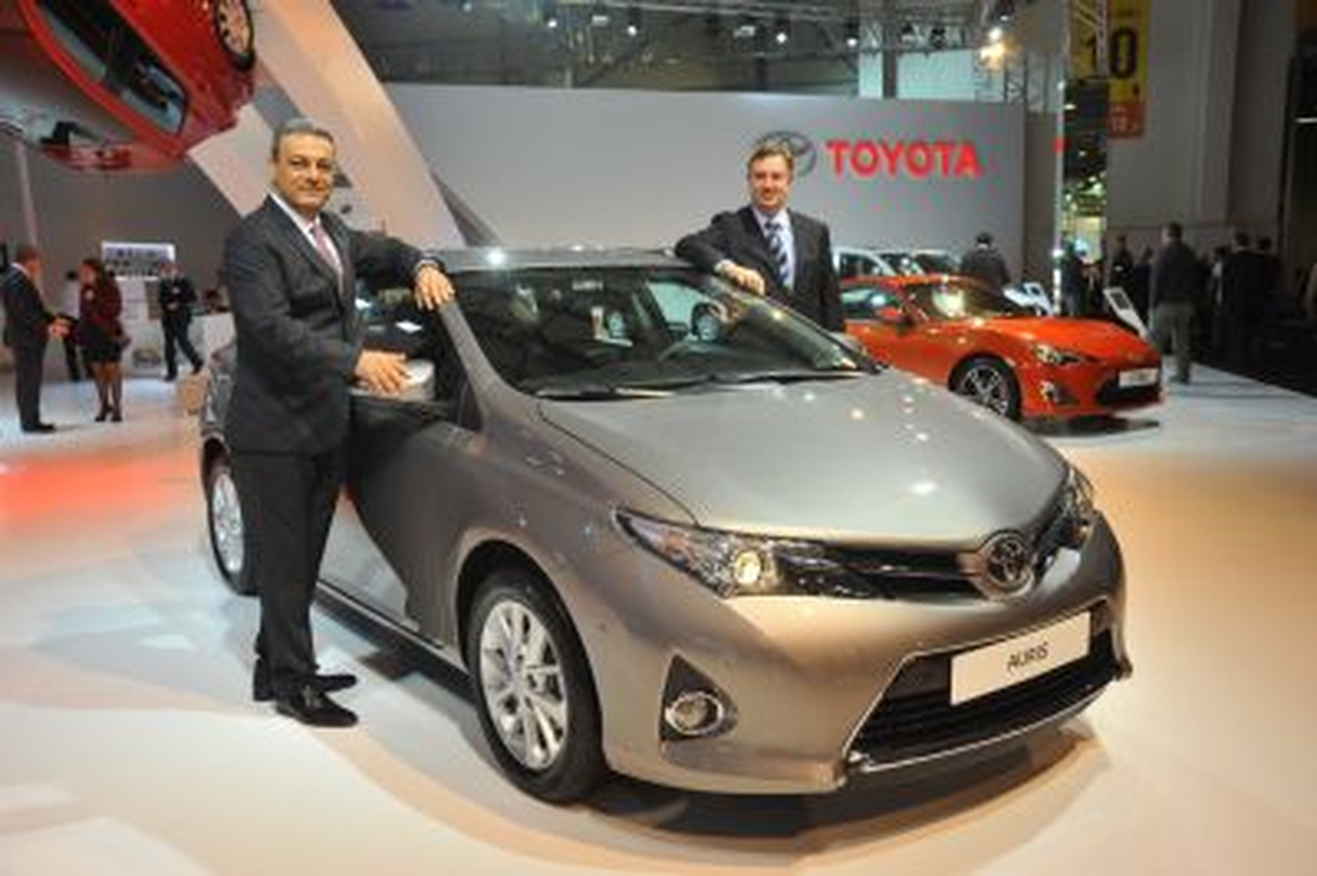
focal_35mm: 32
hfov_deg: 58.8
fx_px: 1170
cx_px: 658
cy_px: 438
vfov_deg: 41.0
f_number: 6.3
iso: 800
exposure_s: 1/160
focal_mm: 32
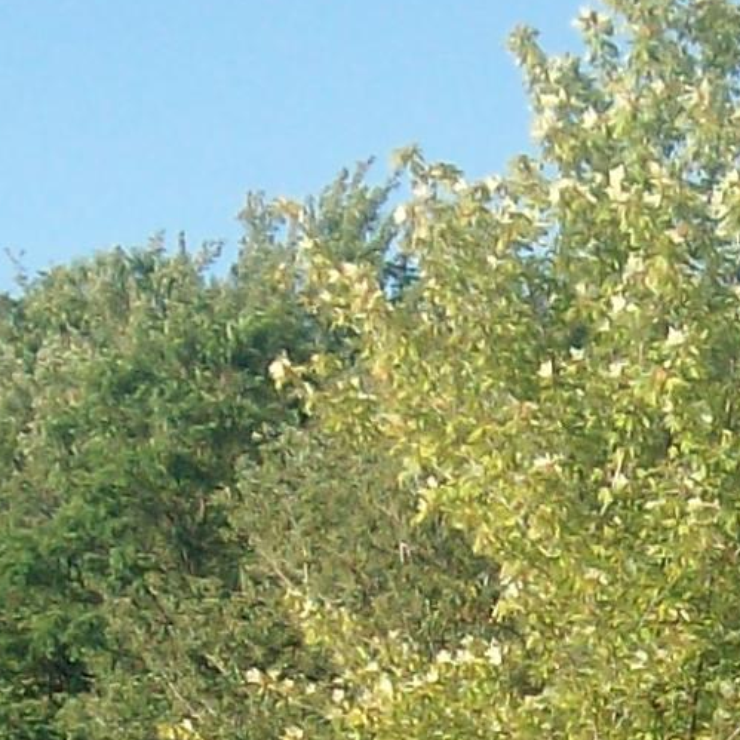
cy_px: 985
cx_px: 801
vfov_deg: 7.2
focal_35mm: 239
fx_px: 5780
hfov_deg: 7.3
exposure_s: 1/95.2
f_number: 7.9
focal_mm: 7.46
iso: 80
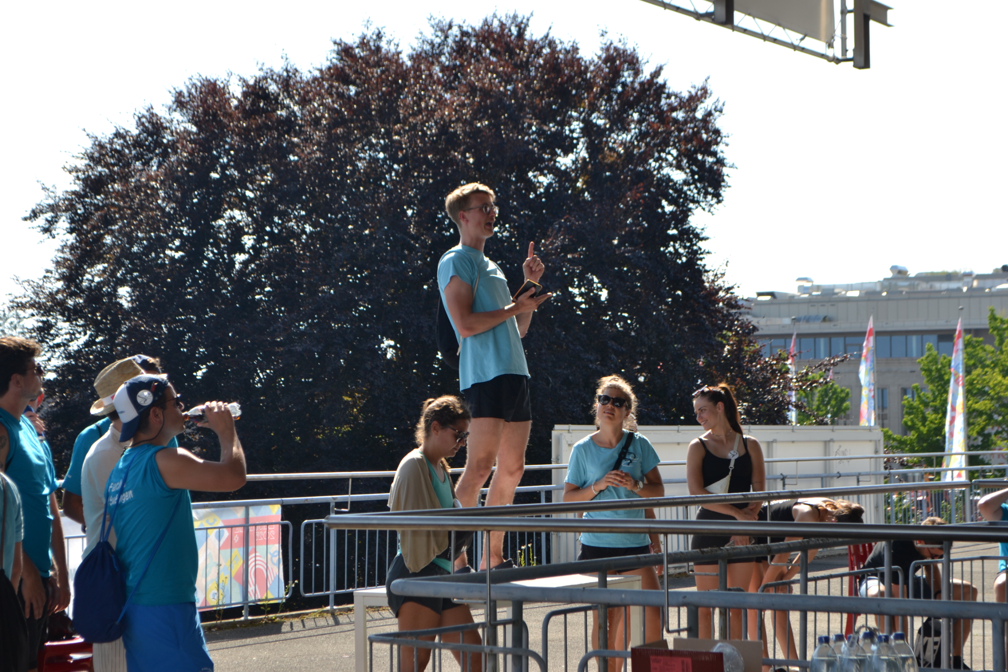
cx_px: 504
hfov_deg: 27.0
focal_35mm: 75
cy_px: 336
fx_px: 2100
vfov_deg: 18.2
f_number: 7.1
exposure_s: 1/200
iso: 100
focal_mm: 50
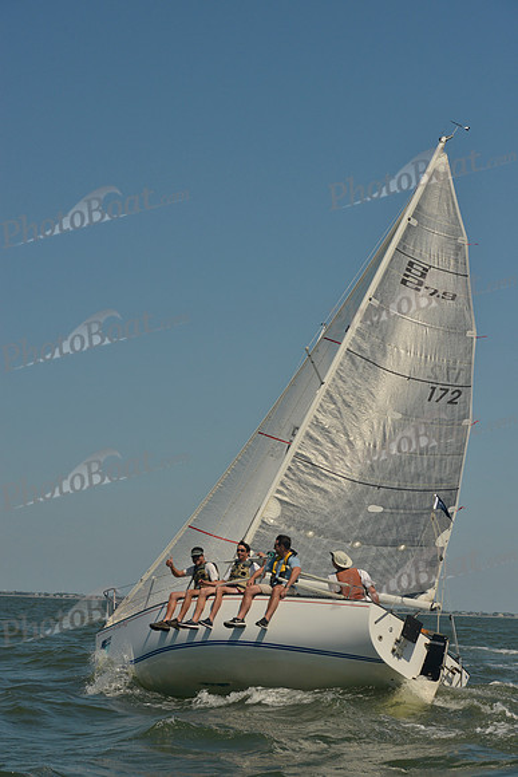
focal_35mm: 70
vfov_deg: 28.8
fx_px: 1510
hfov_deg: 19.5
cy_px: 388
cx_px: 259
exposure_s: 1/1000
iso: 280
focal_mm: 70
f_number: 10
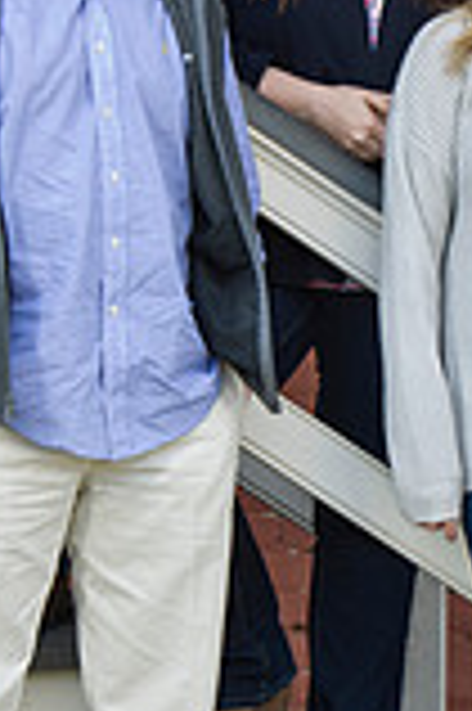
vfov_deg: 7.9
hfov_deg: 5.2
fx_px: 5164
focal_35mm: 262
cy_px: 346
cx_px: 317
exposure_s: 1/100
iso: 160
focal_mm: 92
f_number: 4.5
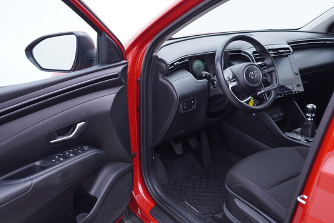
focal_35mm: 36
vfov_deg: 36.9
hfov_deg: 53.1
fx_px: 334
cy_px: 112
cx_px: 167
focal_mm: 24
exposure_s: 1/40
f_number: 2.8
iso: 125
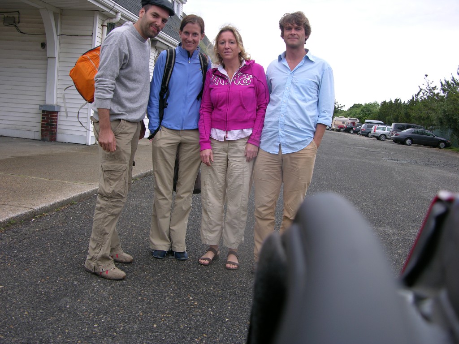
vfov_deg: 40.7
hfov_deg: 52.6
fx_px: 464
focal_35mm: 35
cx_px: 230
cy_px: 172
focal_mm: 8.9
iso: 50
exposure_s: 1/41.5
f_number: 2.8
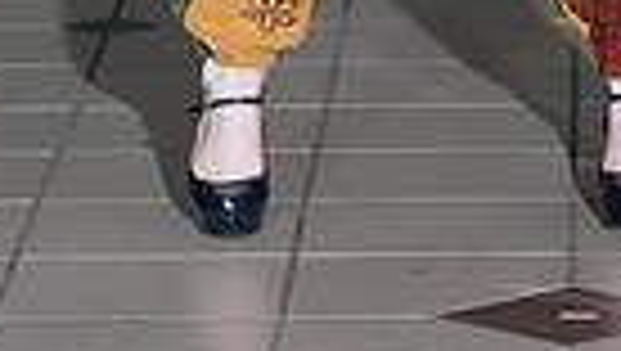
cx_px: 536
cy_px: -554
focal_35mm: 427
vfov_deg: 2.8
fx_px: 7039
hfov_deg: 5.0
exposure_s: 1/160
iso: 1250
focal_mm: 125
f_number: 6.3
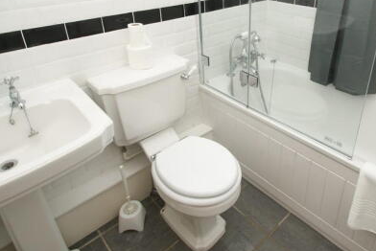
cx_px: 235
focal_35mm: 25
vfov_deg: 50.3
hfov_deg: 70.3
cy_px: 80
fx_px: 261
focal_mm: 10
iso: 400
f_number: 5.6
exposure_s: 1/60
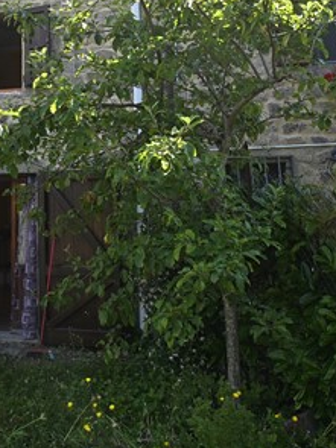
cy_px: 93
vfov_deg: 39.0
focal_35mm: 47
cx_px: 56
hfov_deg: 30.0
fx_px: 609
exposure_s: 1/250
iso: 200
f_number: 5.6
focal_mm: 12
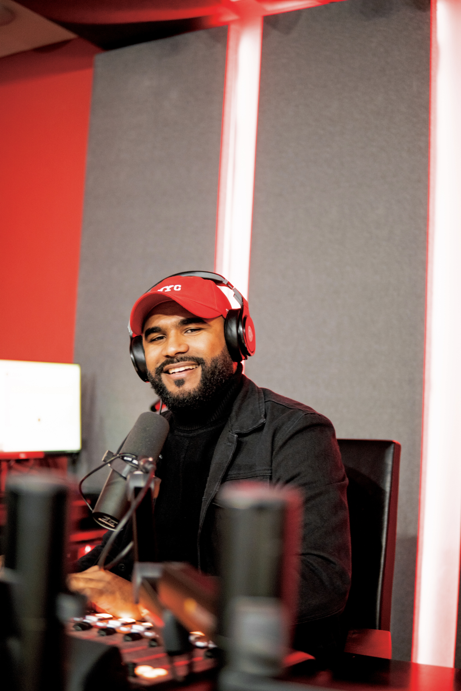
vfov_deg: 43.6
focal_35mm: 45
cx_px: 230
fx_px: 864
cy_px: 346
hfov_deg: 29.9
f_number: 1.4
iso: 800
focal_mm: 30
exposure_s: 1/100
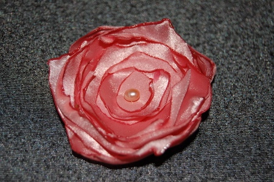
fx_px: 627
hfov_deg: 24.6
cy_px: 91
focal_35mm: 82
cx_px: 137
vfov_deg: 16.5
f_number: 5.6
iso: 200
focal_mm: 55
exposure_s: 1/125
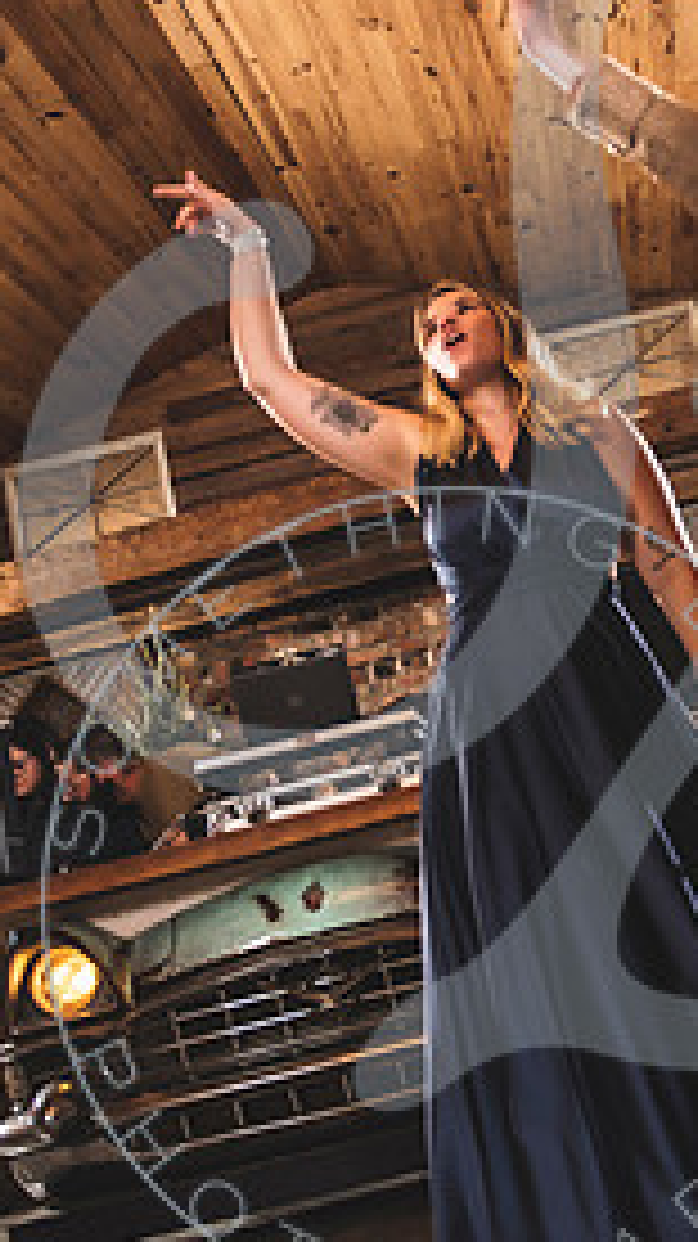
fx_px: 1351
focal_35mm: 41
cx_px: 662
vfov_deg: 49.3
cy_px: 562
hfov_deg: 27.6
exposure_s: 1/160
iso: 800
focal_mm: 24
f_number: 2.8
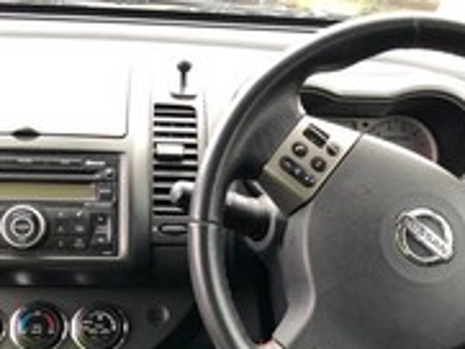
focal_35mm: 54
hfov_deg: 35.5
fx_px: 726
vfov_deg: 26.3
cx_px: 229
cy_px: 305
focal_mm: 4
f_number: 1.8
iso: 40
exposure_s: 1/24
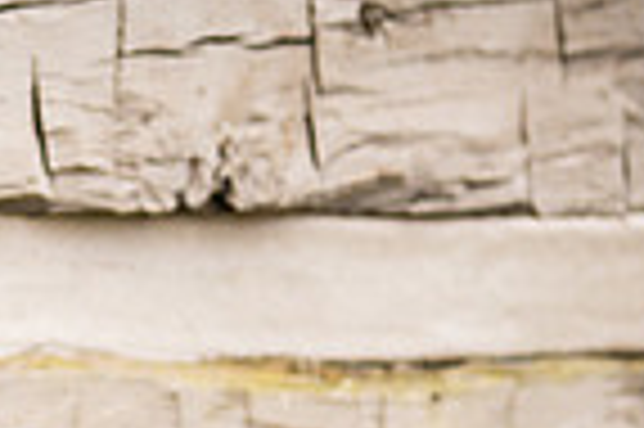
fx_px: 7255
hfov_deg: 5.0
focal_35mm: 406
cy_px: 633
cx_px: -288
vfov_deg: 3.4
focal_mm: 100
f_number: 2.8
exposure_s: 1/50
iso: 200
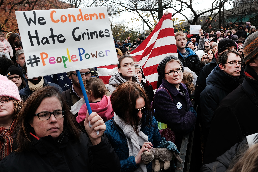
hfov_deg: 54.4
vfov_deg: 37.9
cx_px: 129
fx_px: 251
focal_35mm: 35
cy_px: 86
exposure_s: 1/75
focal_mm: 23
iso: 200
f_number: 5.6
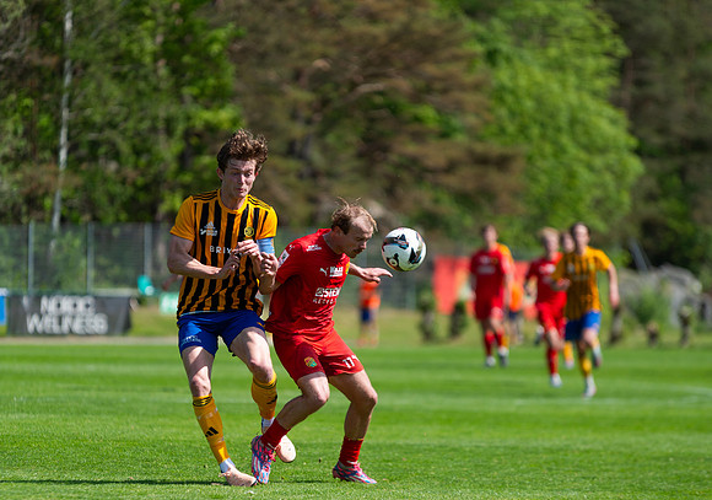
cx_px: 256
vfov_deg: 5.7
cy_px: 303
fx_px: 5061
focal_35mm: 252
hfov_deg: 8.0
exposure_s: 1/2000
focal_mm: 200
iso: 100
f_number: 3.2
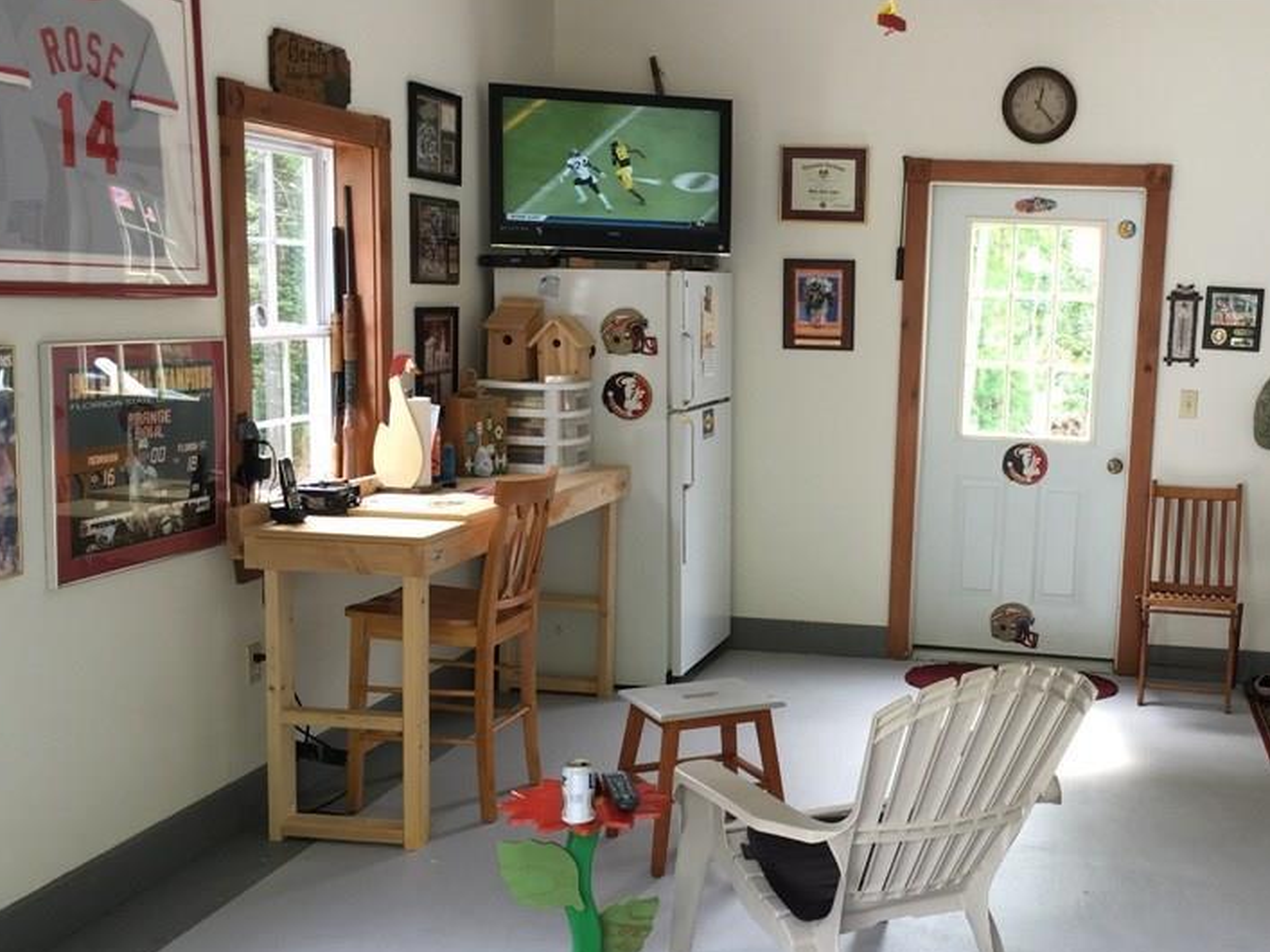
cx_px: 891
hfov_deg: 43.9
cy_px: 532
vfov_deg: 34.3
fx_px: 1541
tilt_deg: -7.7
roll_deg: -2.2
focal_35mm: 42
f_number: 2.2
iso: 25
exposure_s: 1/40
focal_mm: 4.15
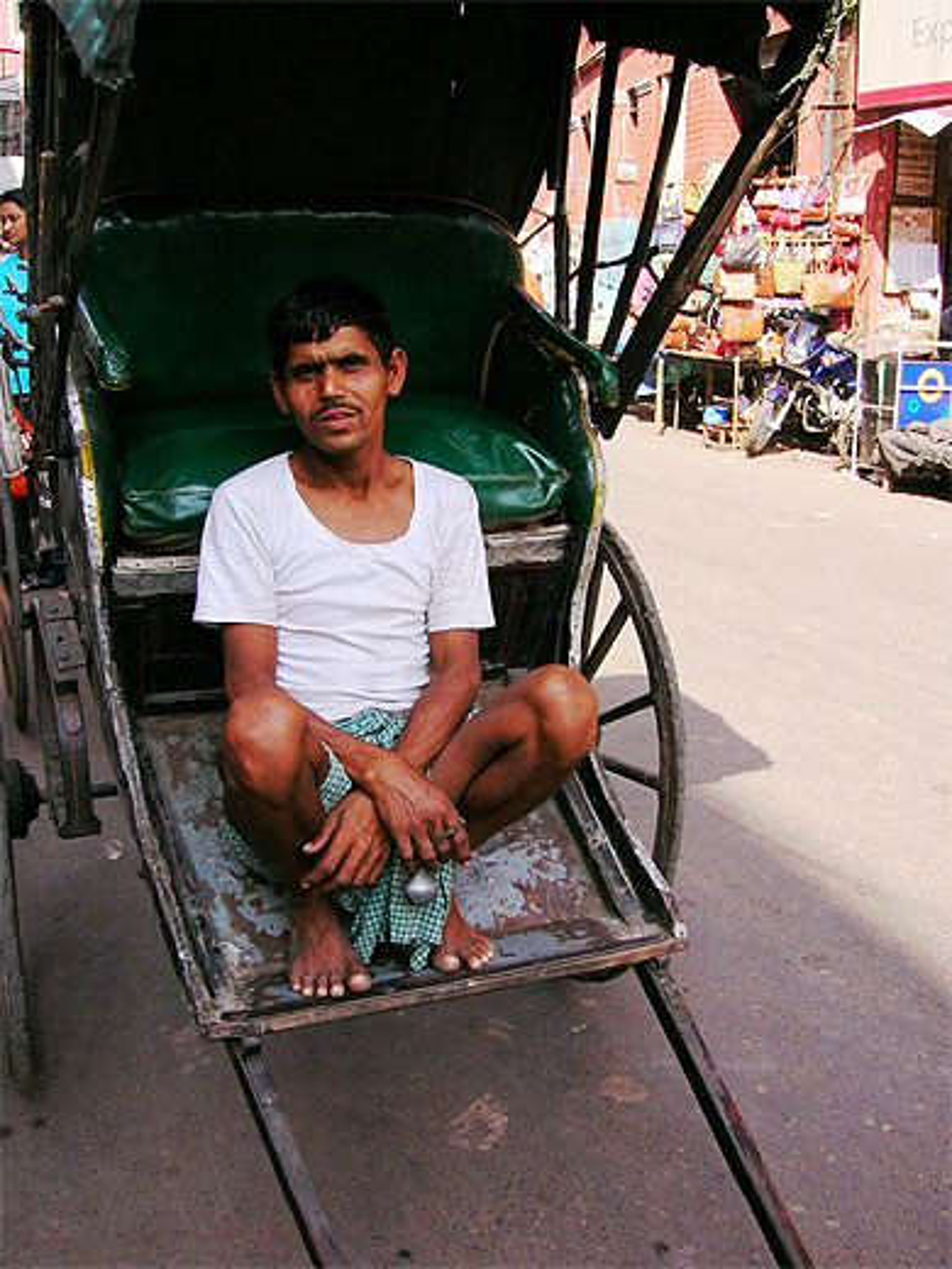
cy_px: 634
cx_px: 476
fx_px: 1247
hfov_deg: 41.8
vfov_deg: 54.0
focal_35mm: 34
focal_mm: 5.7
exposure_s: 1/144
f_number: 4.9
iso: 50
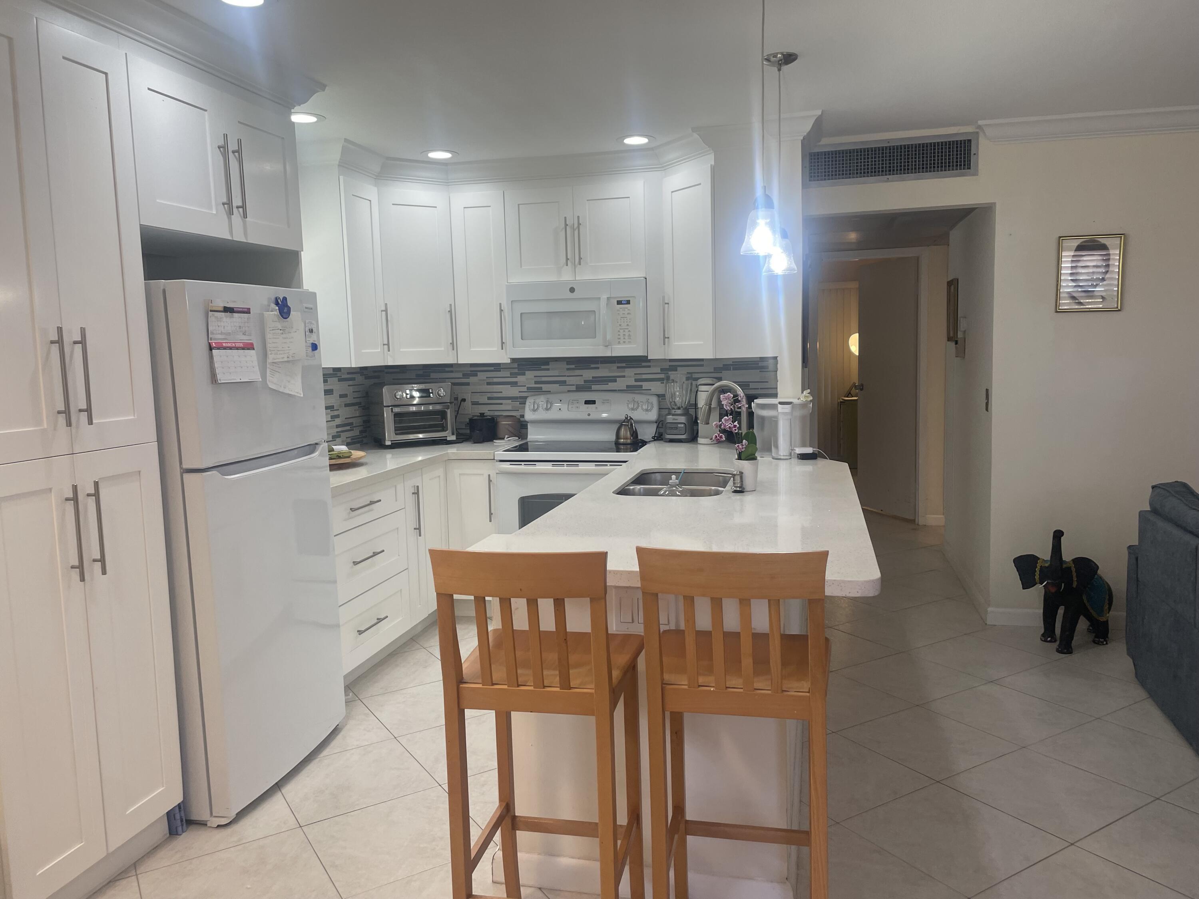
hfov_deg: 67.3
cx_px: 600
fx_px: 901
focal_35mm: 26
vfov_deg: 53.1
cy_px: 450
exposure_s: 1/120
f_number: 1.6
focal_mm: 4.2
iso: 50
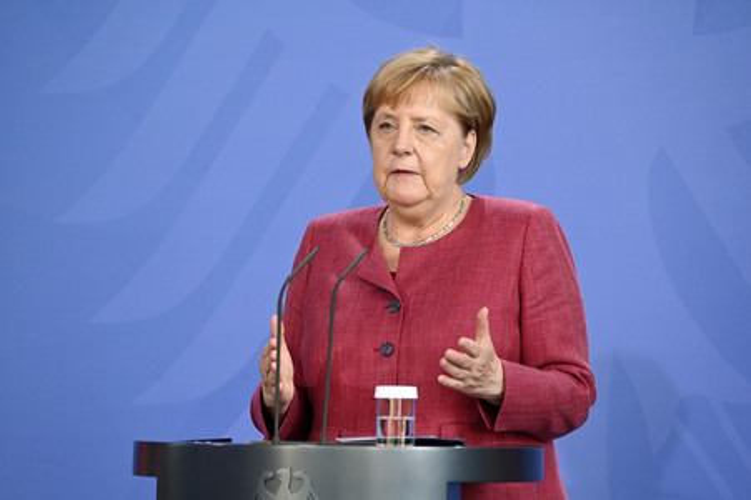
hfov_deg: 9.8
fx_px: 4378
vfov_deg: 6.5
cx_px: 376
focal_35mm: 210
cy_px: 250
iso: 4000
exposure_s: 1/640
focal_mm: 210
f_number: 6.3
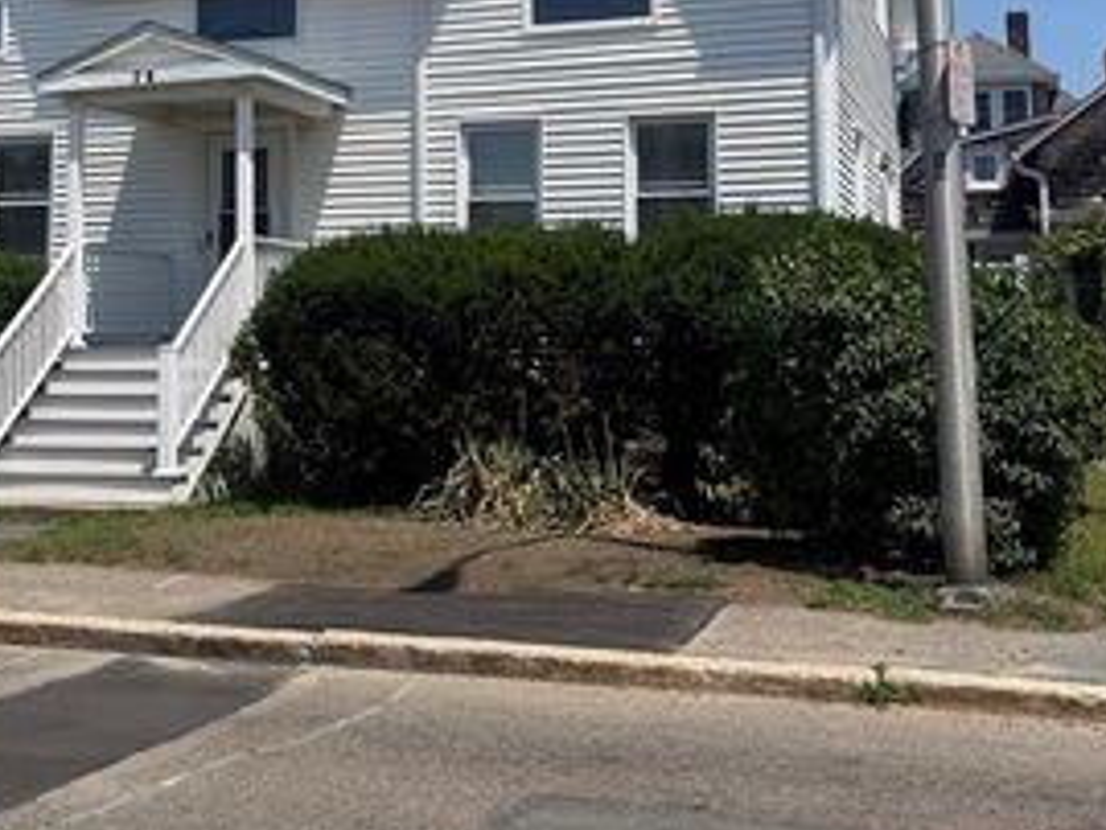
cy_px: 150
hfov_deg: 35.7
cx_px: 337
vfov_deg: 26.9
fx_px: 1694
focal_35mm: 53
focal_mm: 6.76
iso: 80
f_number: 1.78
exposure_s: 1/5714
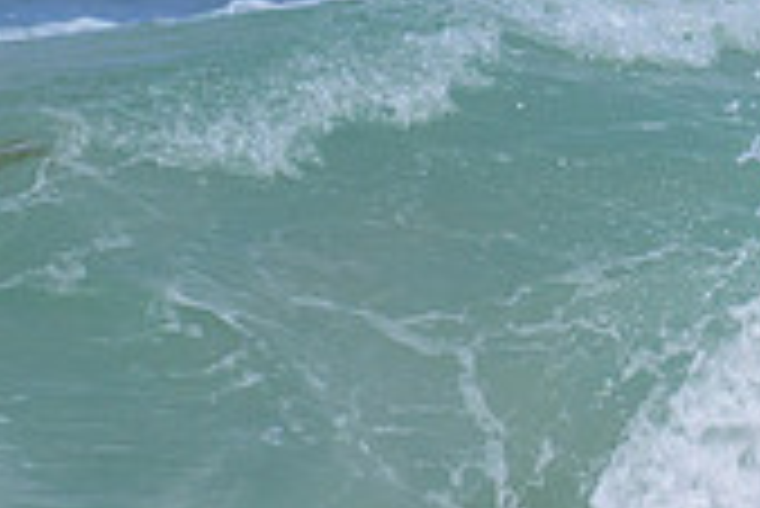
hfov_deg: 1.0
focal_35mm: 1991
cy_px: 463
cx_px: 1355
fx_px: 42067
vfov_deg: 0.7
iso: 400
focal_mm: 470
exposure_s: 1/2000
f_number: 11
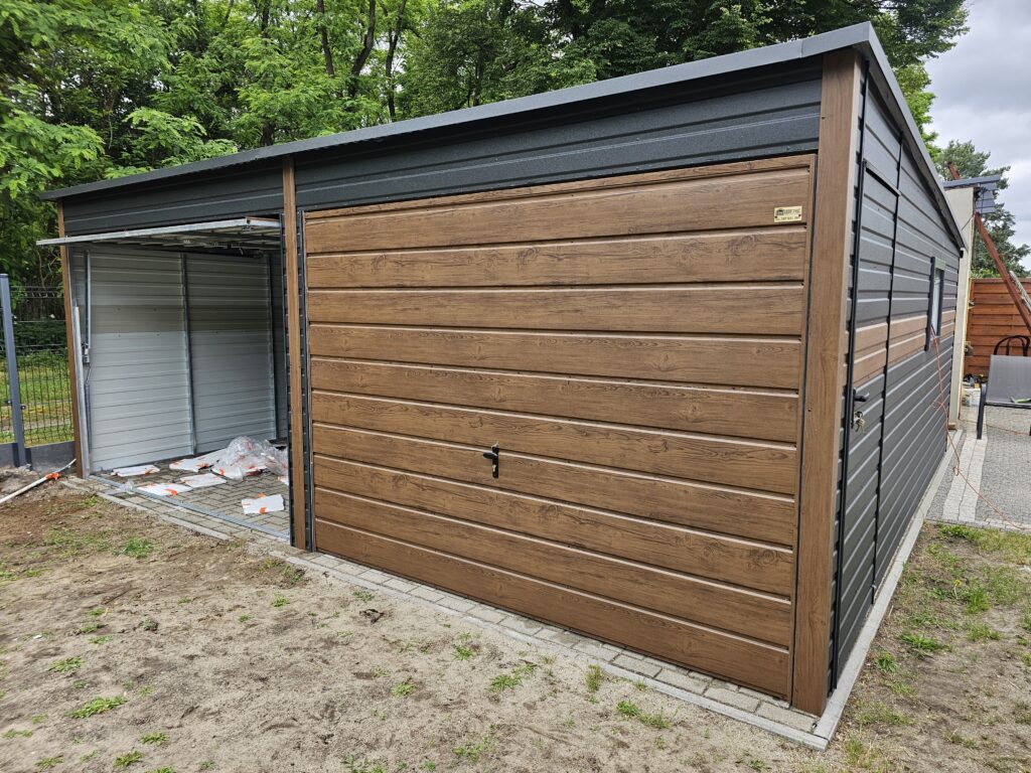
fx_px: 685
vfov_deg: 58.9
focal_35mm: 23
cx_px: 516
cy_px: 386
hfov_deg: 73.9
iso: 32
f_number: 1.7
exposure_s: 1/190
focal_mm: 6.3
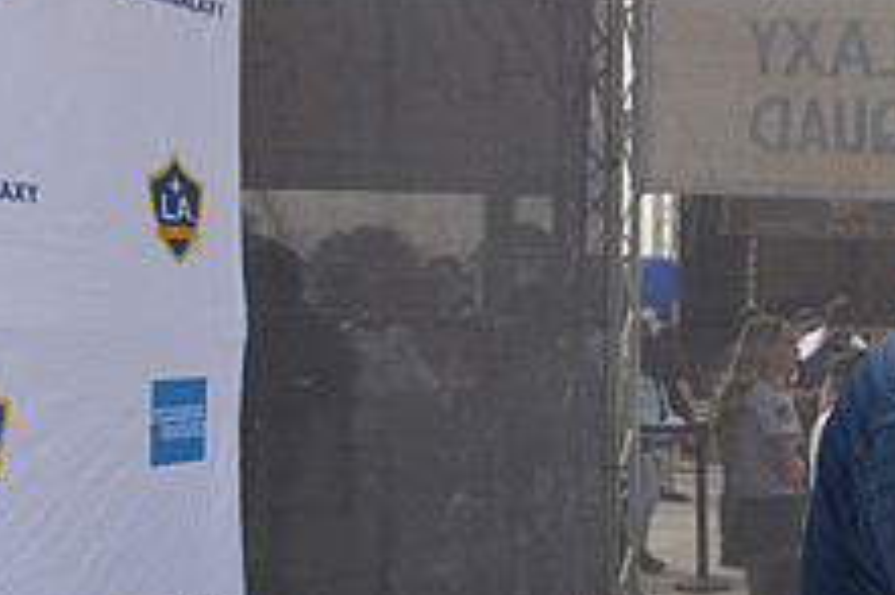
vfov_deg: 21.3
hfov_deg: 27.8
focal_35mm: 63
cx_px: 1089
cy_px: 468
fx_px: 1565
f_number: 5
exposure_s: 1/500
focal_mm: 24
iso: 200
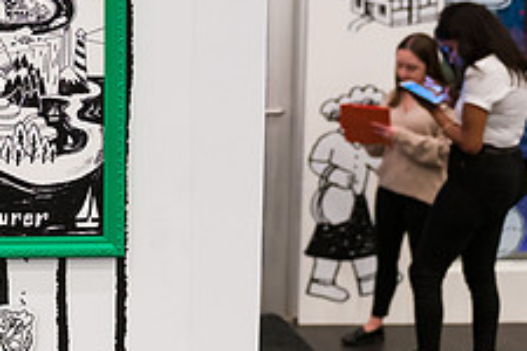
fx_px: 981
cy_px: 119
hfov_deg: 28.1
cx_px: -12
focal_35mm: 67
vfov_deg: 20.2
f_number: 3.2
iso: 2500
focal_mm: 26
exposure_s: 1/250
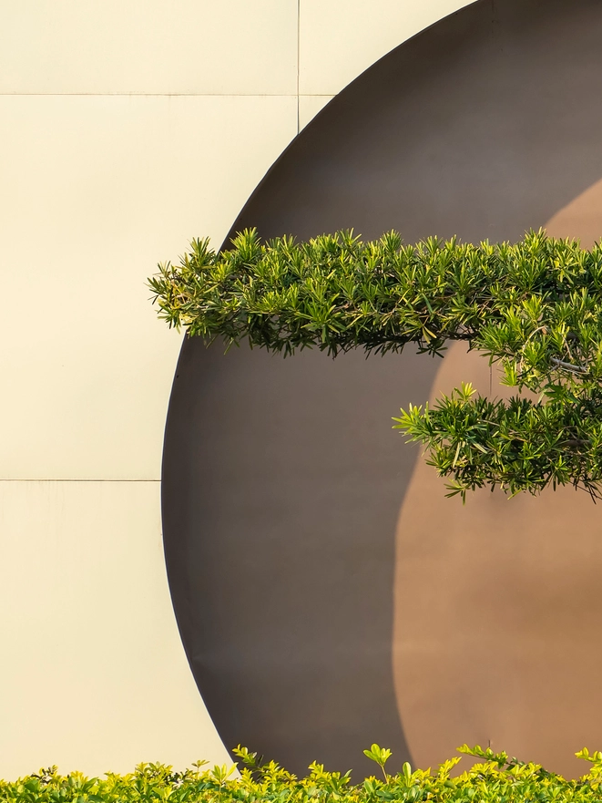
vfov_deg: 4.4
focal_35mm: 447
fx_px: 10362
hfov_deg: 3.3
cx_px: 666
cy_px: 360
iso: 125
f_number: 10
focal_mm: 200
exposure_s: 1/125
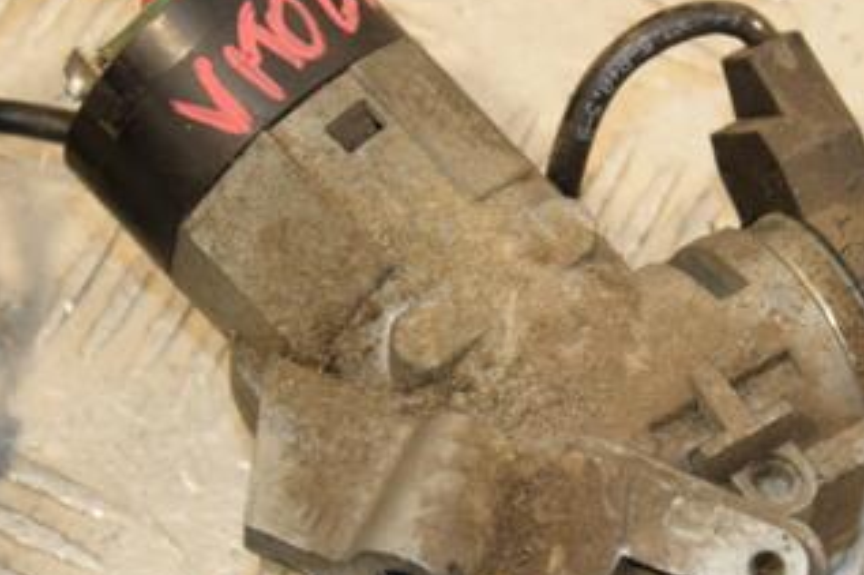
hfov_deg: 10.3
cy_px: 373
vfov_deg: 6.9
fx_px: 4773
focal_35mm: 199
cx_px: 572
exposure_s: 1/200
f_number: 7.1
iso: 800
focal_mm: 70
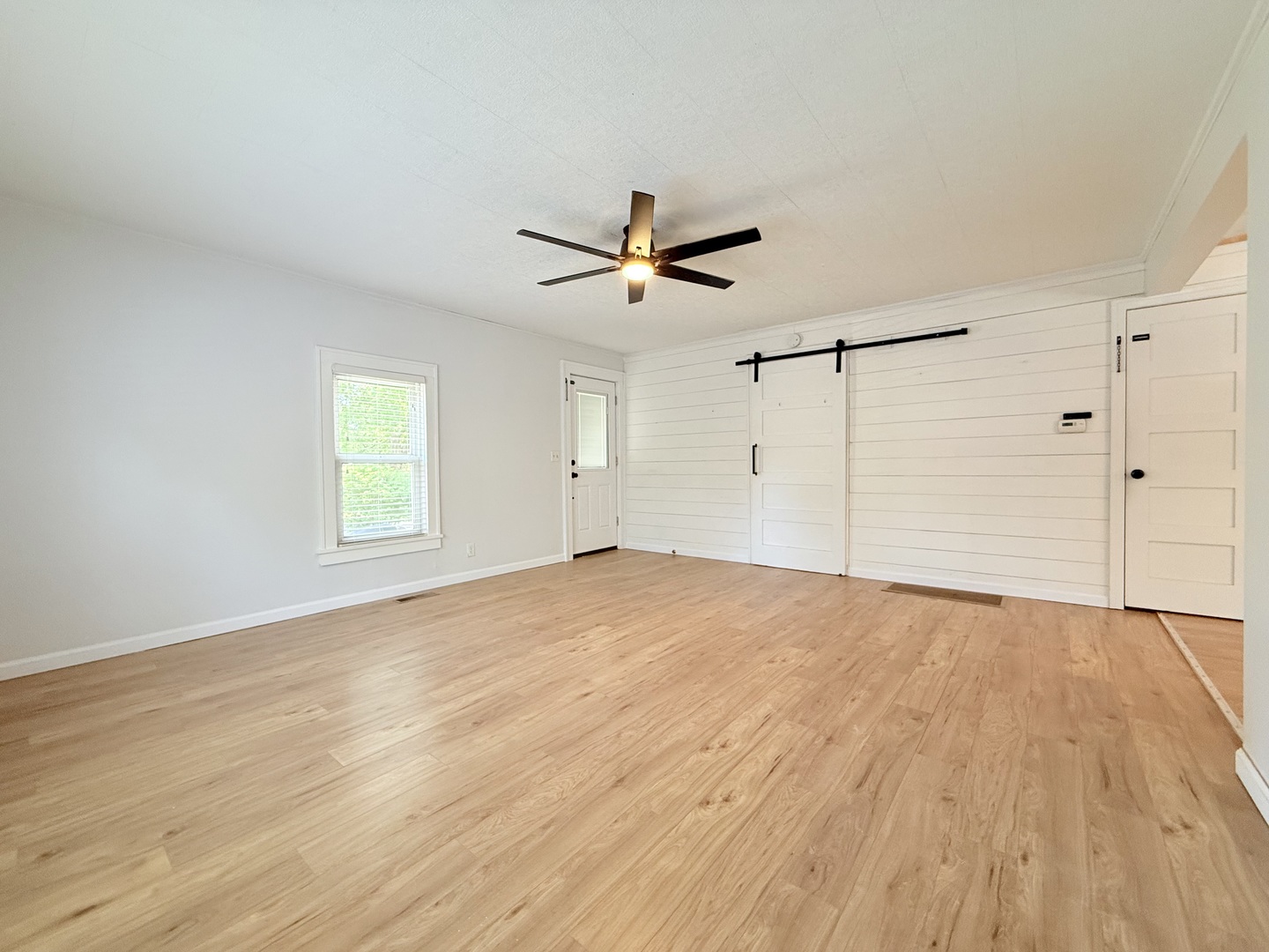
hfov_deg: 102.1
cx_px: 634
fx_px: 513
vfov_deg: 85.7
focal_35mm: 14
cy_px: 476
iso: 200
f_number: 2.2
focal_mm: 2.22
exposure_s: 1/120
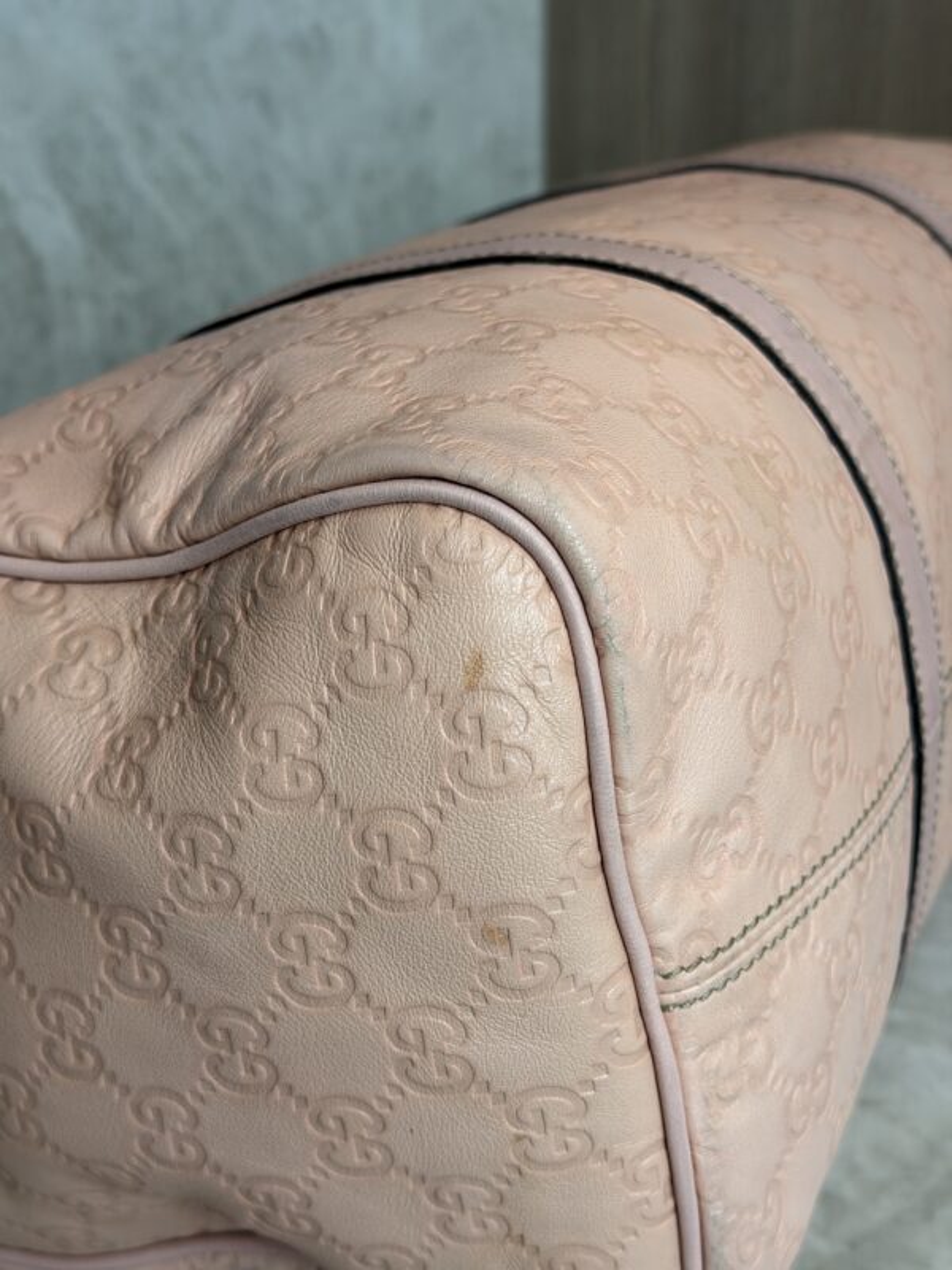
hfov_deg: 30.3
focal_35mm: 48
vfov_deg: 39.7
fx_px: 1760
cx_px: 476
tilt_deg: -21.9
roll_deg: +0.3
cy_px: 635
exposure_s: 1/135
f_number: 1.78
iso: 50
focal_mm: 6.76
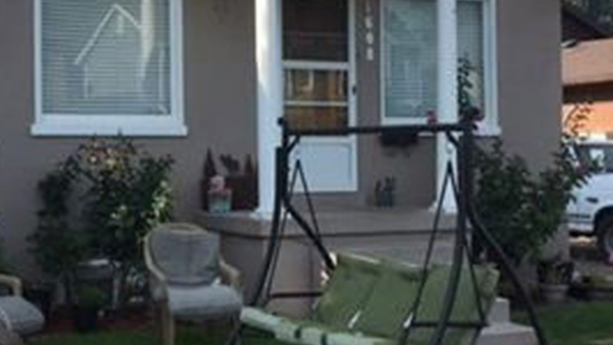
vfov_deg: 15.9
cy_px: 99
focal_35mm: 76
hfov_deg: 27.6
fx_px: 1236
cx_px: 171
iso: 25
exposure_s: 1/1012
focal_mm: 4.15
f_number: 2.2
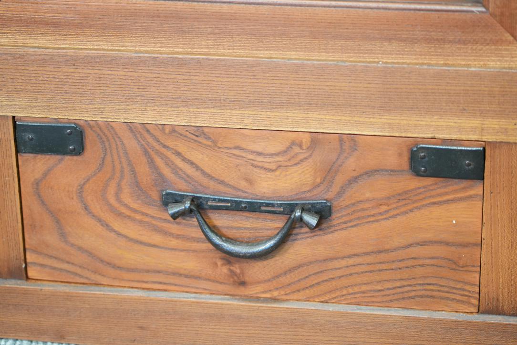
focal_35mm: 105
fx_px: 1508
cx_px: 258
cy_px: 172
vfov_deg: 13.0
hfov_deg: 19.5
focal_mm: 105
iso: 5000
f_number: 4
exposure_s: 1/125
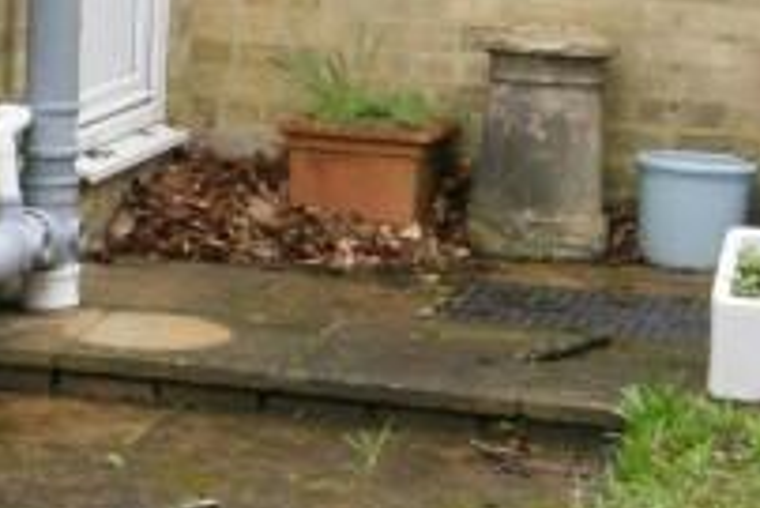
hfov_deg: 14.2
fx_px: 2894
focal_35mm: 137
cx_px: -312
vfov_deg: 10.0
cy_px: 13
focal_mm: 18
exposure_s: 1/80
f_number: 10
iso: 400
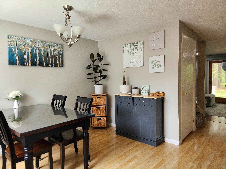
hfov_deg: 73.9
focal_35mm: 23
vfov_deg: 58.9
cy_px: 84
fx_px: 150
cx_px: 113
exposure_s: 1/120
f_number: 1.8
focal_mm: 6.4
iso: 125
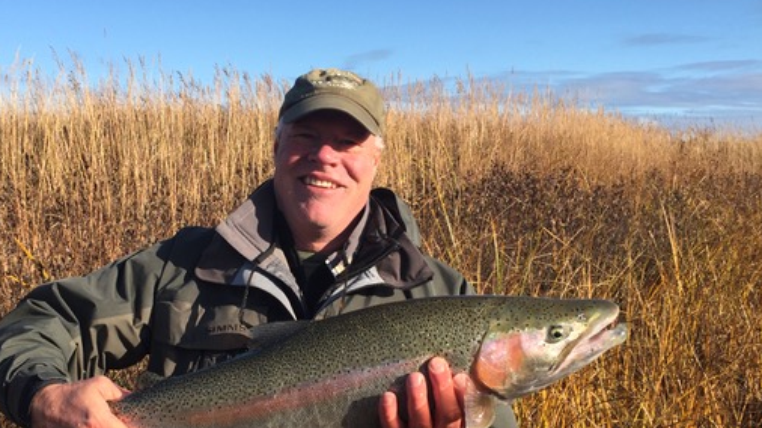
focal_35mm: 40
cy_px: 291
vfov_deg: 29.4
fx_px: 808
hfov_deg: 50.0
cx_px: 285
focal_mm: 4.15
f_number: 2.2
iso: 32
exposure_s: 1/1412
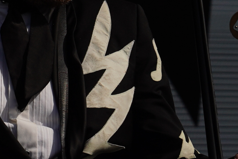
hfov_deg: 4.4
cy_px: 185
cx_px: 228
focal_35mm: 467
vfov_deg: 2.9
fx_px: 3088
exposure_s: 1/1250
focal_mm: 83
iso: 100
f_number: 8
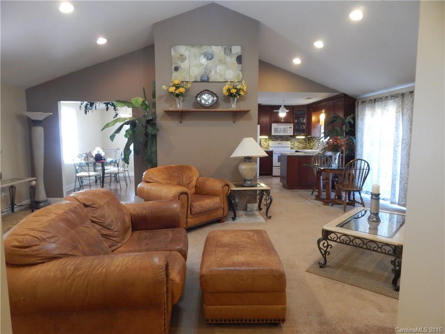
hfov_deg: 76.4
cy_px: 167
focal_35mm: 22
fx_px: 283
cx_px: 222
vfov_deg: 61.1
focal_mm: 4
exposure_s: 1/30
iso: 360
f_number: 3
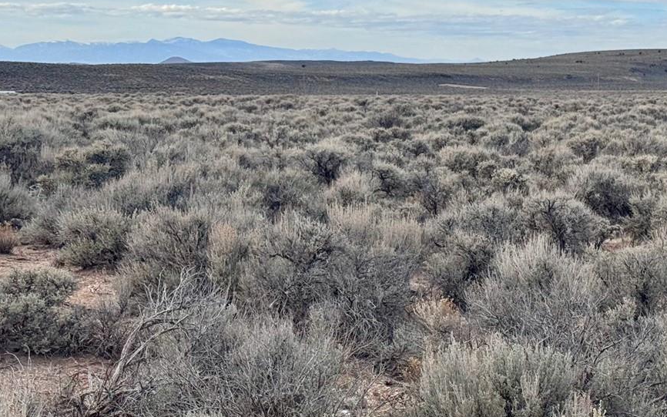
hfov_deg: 21.9
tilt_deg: -6.2
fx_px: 1709
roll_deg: +0.5
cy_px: 222
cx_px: 503
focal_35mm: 94
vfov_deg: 13.9
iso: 64
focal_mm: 6.76
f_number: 1.78
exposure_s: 1/3817
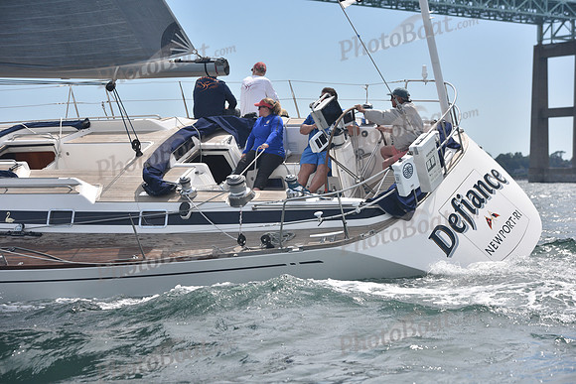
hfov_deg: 18.6
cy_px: 192
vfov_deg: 12.5
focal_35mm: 110
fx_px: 1760
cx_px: 288
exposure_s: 1/800
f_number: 6.3
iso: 320
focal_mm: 110
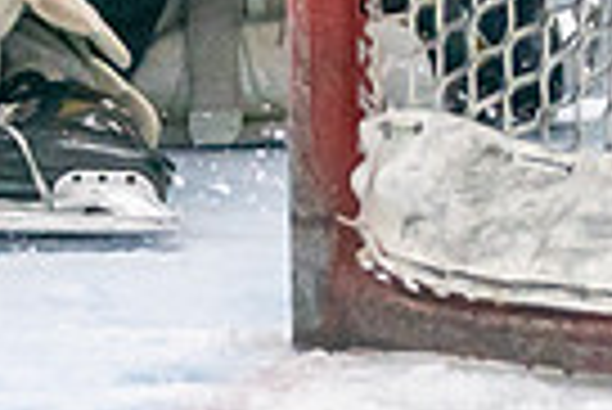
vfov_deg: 1.8
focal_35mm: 757
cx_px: -402
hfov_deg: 2.7
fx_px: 12883
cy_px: -82
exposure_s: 1/1250
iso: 3200
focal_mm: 98
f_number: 2.8
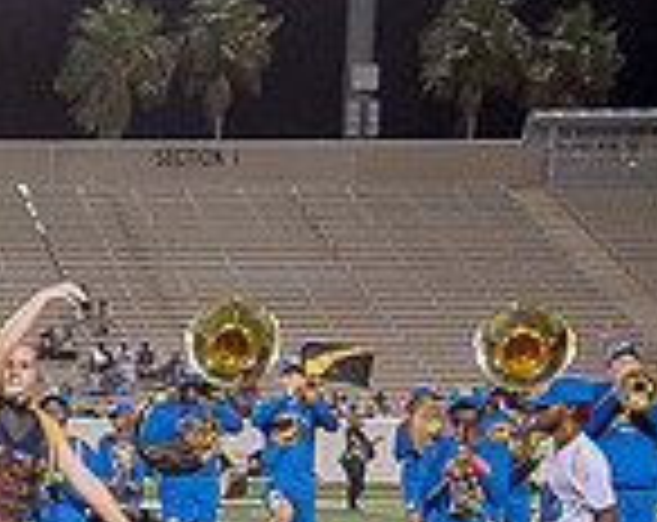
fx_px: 2754
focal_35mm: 142
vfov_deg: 10.7
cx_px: -504
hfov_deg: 12.5
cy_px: 608
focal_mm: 38
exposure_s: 1/200
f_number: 4
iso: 2000
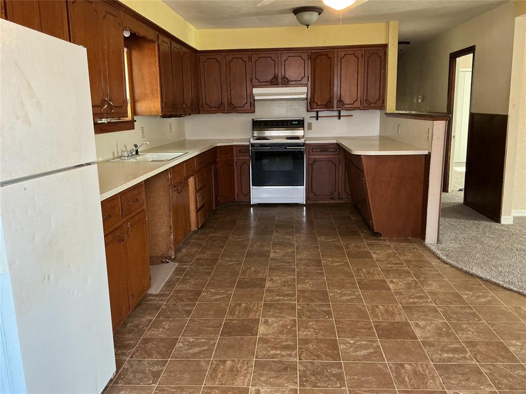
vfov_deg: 48.2
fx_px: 441
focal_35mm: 29
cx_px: 263
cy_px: 197
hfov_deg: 61.7
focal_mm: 3
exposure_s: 1/60
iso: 160
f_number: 1.8
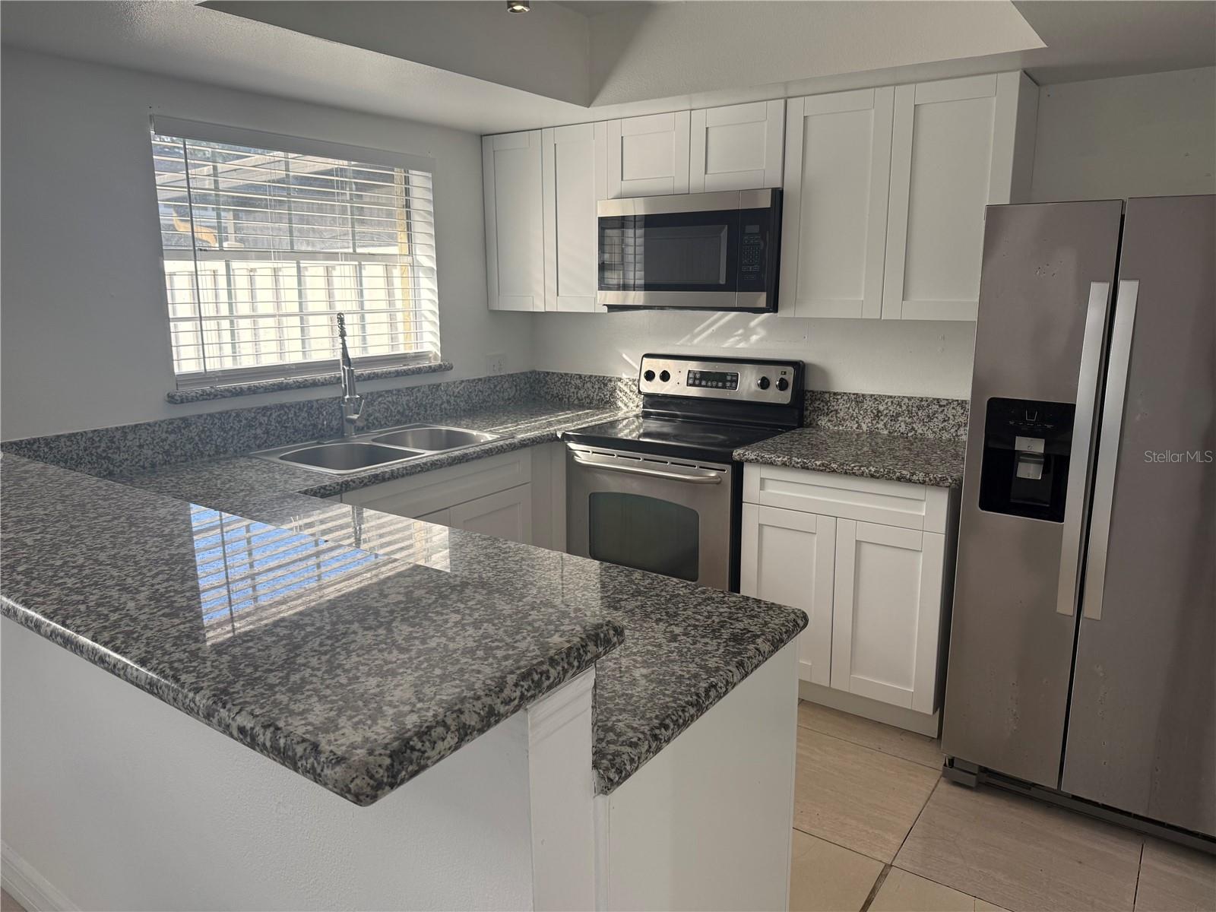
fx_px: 843
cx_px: 608
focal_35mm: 24
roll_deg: +0.6
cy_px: 456
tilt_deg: -10.8
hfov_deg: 71.6
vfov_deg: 56.8
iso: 100
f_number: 1.78
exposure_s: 1/374
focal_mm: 6.76
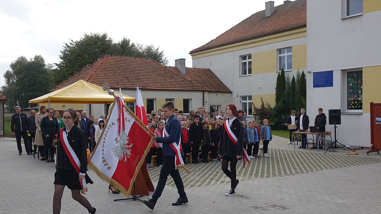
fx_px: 384
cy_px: 123
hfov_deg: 52.8
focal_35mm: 38
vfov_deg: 31.2
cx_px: 191
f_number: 4
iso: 125
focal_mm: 13.37
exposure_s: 1/640
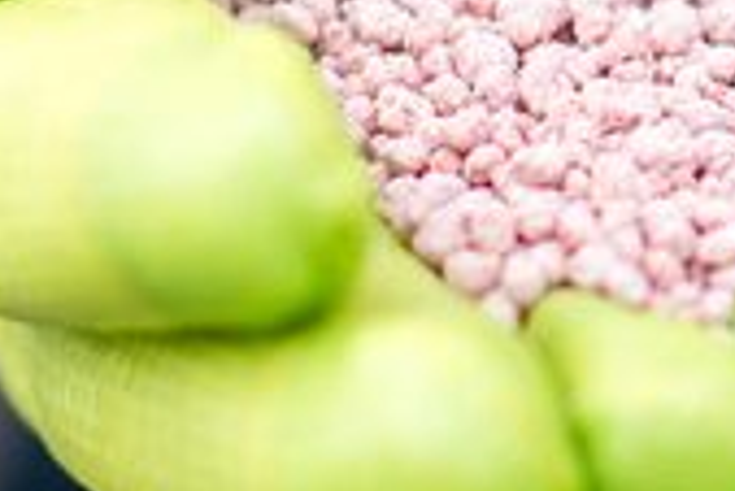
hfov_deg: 3.4
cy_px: -511
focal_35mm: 603
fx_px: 12322
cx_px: 1039
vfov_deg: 2.3
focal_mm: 85
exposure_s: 1/3200
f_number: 2.2
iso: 200
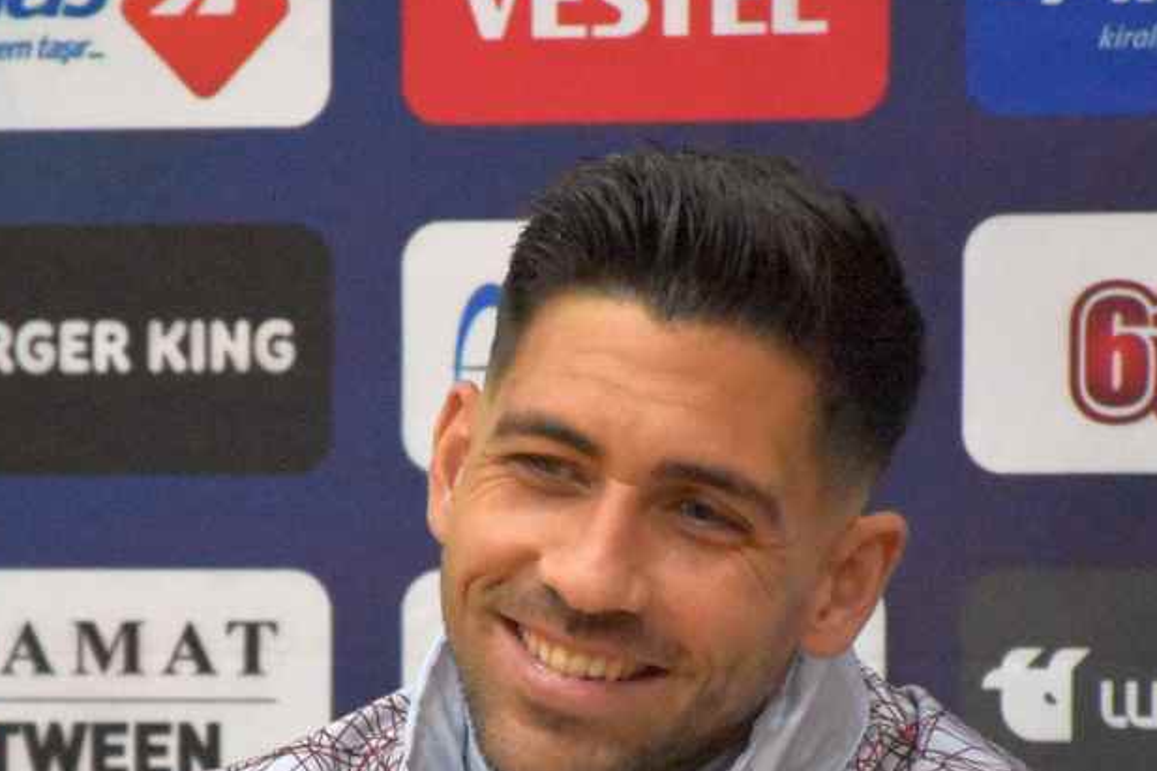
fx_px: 14008
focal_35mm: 436
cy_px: 686
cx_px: 366
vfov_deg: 3.2
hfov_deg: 4.7
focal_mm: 140
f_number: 5.6
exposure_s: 1/250
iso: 11400
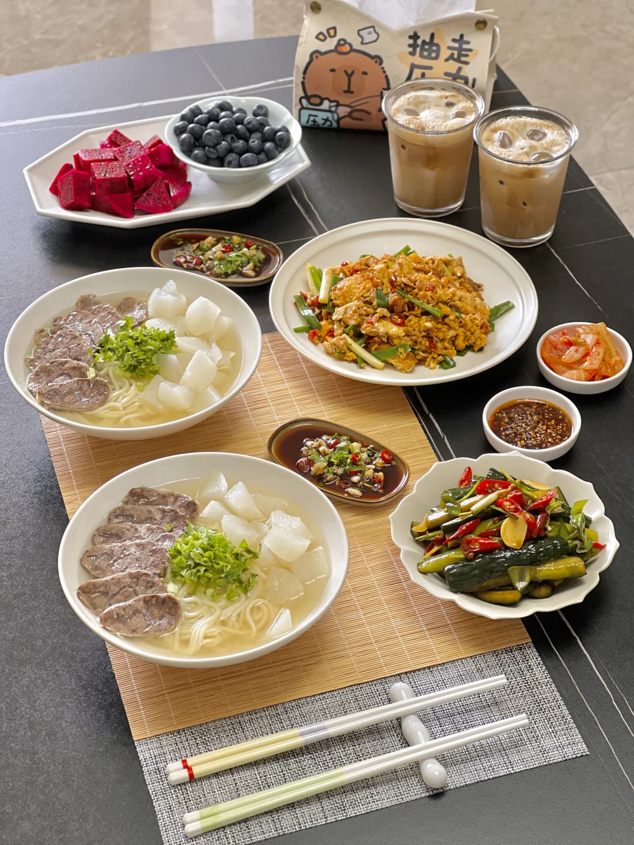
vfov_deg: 25.3
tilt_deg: -41.2
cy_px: 422
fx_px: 1880
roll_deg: -1.1
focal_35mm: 77
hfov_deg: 19.1
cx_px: 317
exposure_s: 1/40
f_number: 2.8
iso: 125
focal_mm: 9
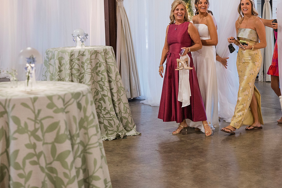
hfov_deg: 27.6
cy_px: 69
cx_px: 185
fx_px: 572
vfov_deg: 18.6
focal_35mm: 73
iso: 2000
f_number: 2.8
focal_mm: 50
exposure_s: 1/320
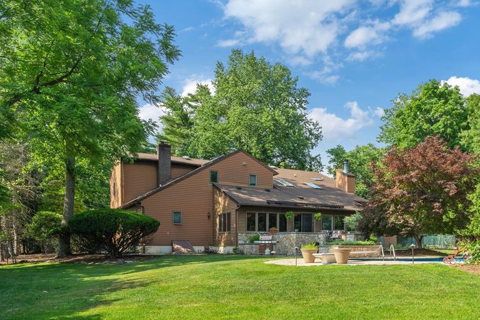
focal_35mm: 32
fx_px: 427
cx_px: 316
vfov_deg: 40.9
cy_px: 192
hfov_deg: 57.6
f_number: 11
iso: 100
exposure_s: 1/50
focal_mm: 24
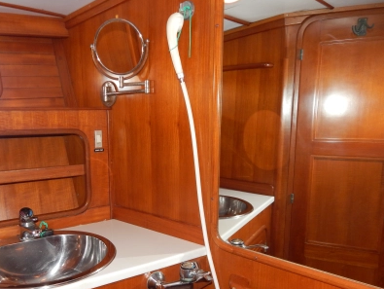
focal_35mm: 32
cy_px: 184
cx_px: 144
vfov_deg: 43.8
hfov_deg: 56.1
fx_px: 355
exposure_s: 1/30
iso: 200
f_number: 3
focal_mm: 4
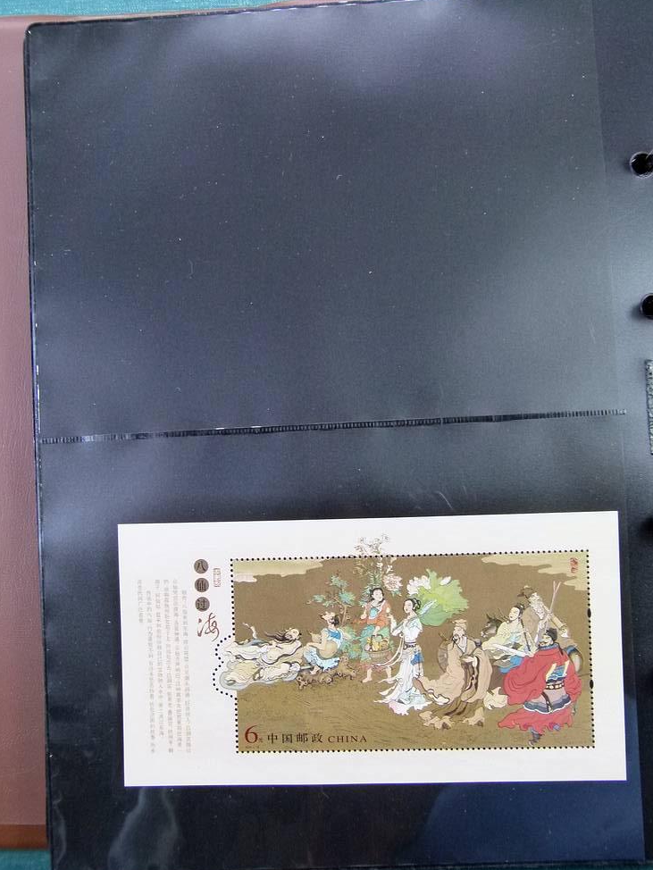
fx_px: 1031
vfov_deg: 45.8
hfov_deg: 35.1
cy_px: 437
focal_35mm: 41
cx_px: 339
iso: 250
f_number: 3.1
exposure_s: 1/60
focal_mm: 7
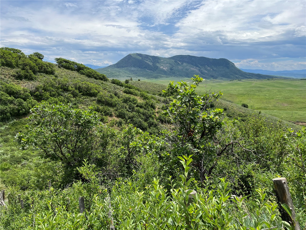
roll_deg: -0.1
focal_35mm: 26
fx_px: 230
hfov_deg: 67.3
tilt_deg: -11.3
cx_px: 153
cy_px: 115
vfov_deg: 53.1
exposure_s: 1/4016
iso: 50
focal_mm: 5.1
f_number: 1.6
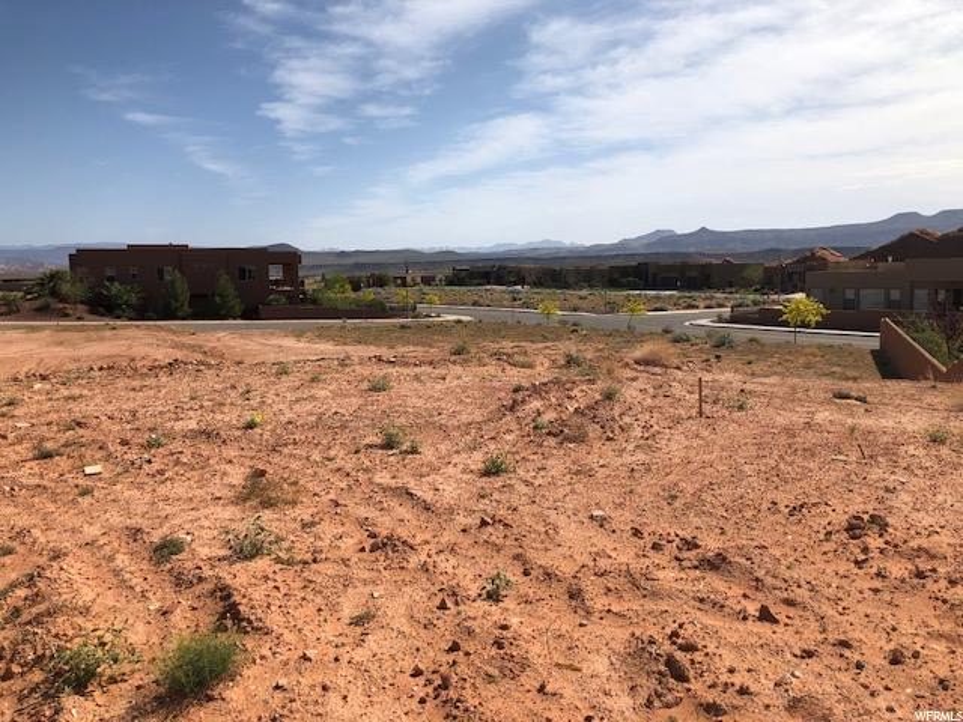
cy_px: 361
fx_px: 779
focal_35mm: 28
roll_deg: +0.7
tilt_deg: -6.1
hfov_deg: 63.4
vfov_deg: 49.7
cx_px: 482
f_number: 1.8
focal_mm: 3.99
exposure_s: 1/3690
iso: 25
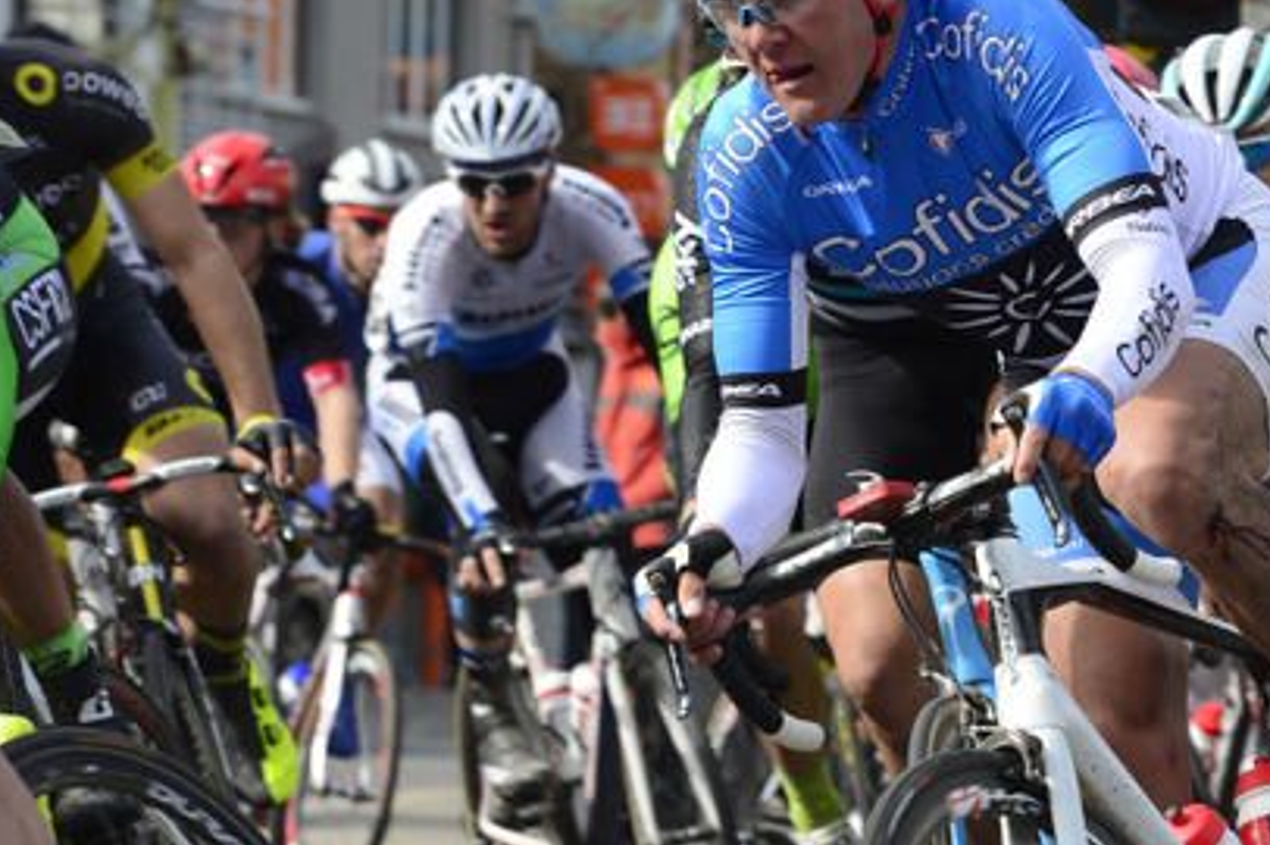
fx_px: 10081
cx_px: 1239
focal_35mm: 286
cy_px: 579
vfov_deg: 4.8
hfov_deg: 7.2
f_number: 8
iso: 400
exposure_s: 1/500
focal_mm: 145
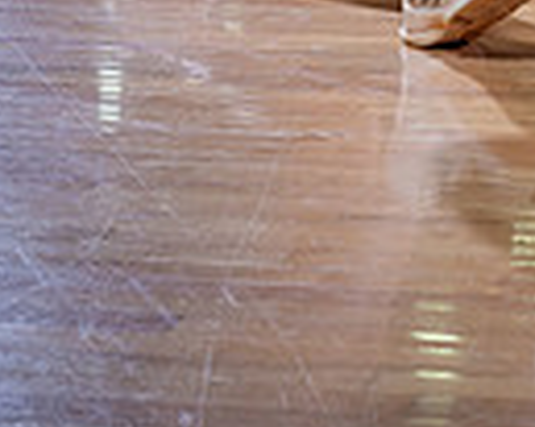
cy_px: -387
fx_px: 2975
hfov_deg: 10.2
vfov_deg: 7.9
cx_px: 554
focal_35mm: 188
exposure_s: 1/250
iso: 250
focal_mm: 34
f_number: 5.6
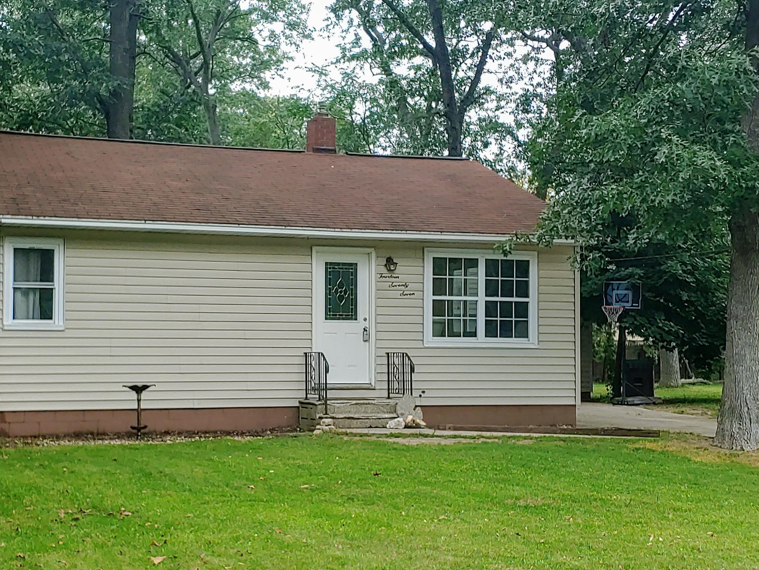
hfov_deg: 35.4
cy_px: 300
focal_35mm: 54
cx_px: 303
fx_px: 1184
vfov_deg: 27.0
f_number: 1.5
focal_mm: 4.23
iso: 50
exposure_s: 1/585
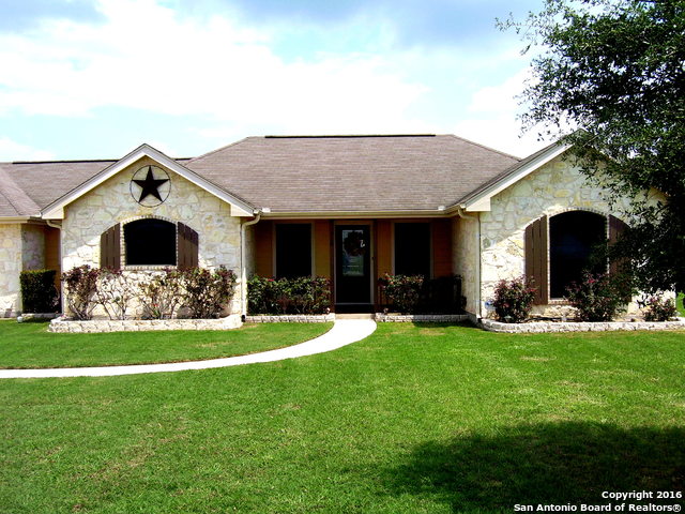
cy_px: 257
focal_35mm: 34
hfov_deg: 54.0
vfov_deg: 41.8
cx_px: 342
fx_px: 673
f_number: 4.8
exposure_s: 1/500
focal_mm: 5.6
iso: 80
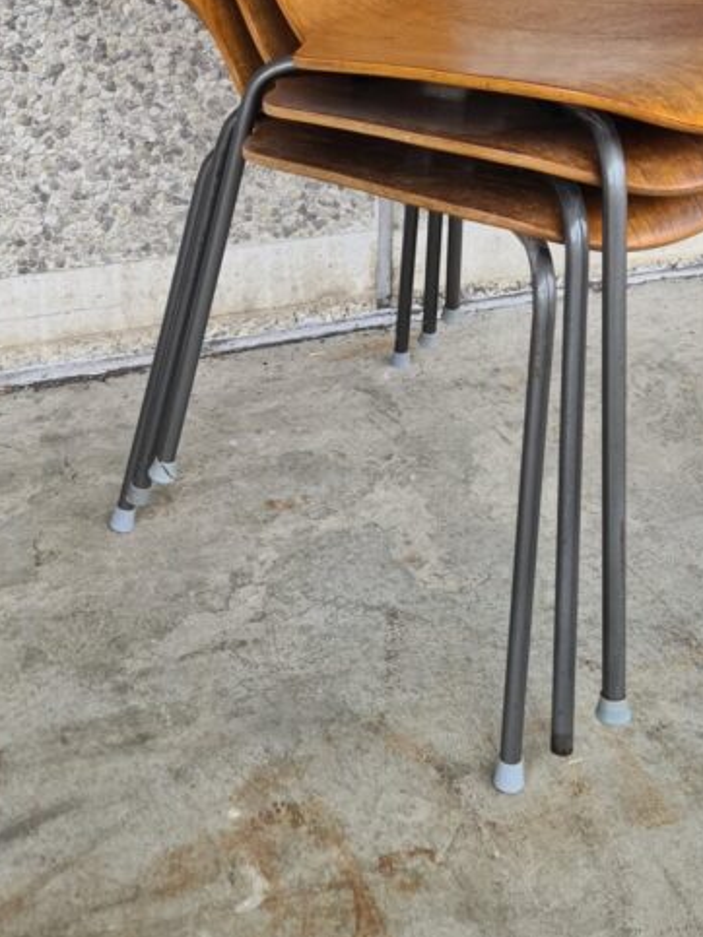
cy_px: 113
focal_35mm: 53
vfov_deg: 34.4
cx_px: 416
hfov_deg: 27.5
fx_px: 1436
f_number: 1.8
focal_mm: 7
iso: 50
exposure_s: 1/100
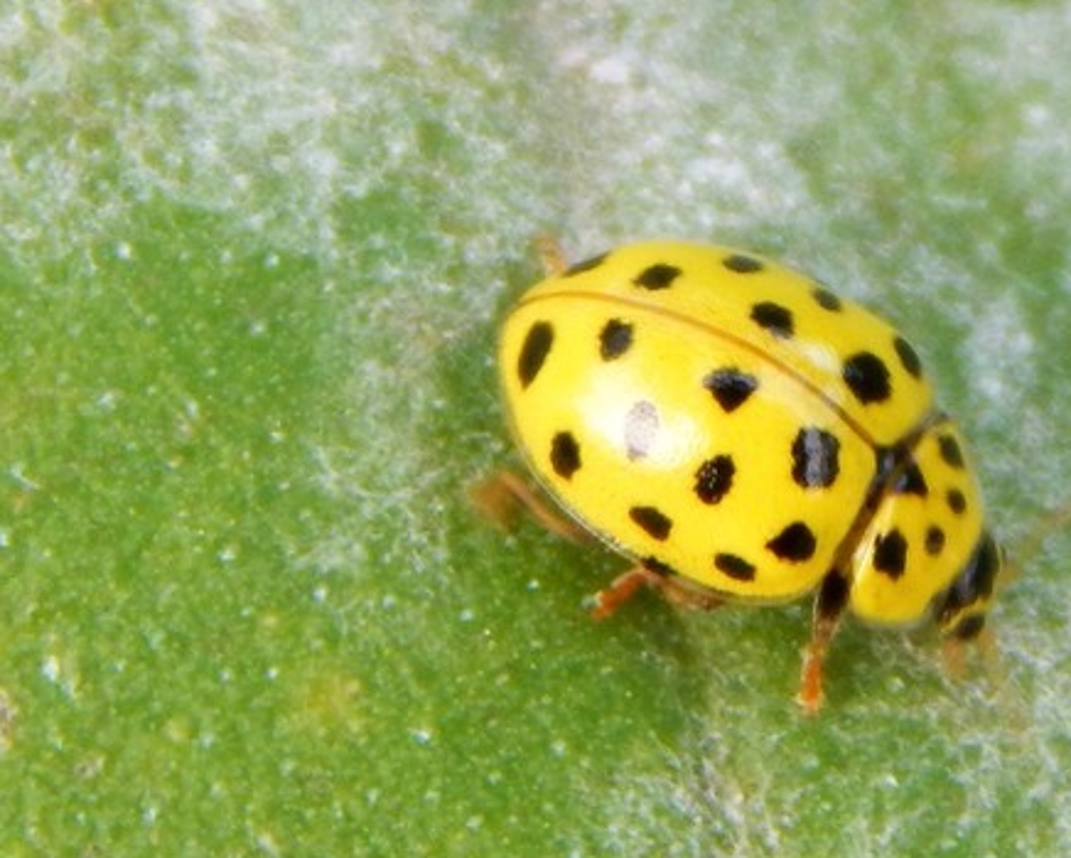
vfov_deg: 3.9
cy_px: 435
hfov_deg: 4.9
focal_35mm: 395
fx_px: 12523
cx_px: 748
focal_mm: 37.1
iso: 140
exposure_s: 1/30
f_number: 5.4
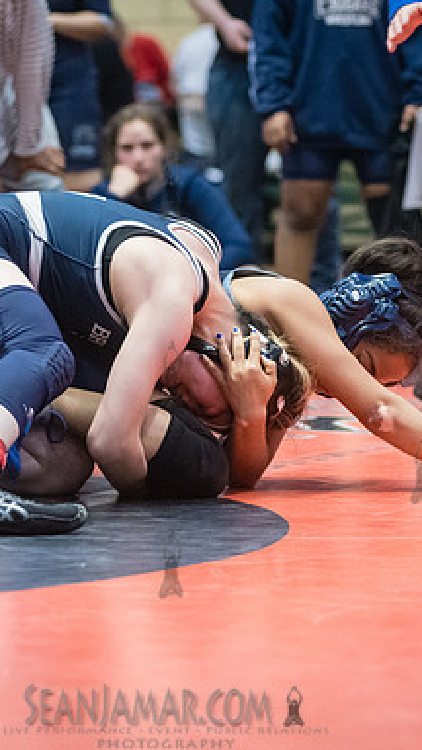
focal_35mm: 204
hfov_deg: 5.9
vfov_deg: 10.6
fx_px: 4058
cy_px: 401
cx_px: 122
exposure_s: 1/400
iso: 8000
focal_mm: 112
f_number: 3.5
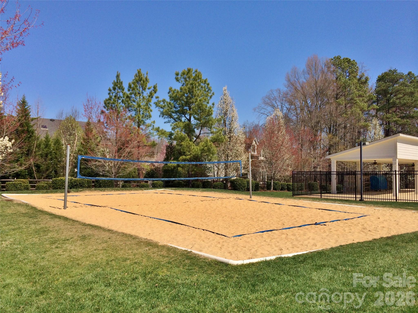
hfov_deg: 60.0
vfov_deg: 46.8
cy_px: 156
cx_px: 209
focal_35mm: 30
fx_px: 362
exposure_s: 1/3731
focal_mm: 4.12
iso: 32
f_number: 2.2
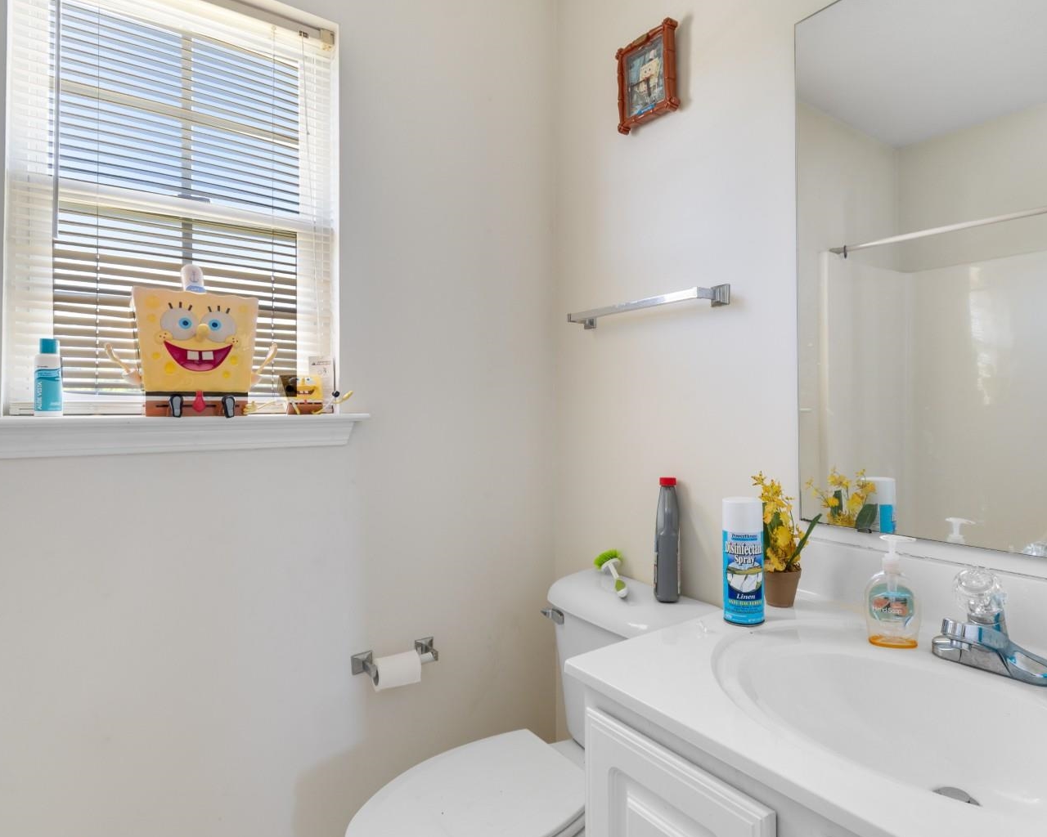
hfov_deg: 82.9
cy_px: 401
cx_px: 586
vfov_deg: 70.8
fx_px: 589
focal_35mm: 19
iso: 100
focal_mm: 11
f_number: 4.8
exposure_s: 1/6
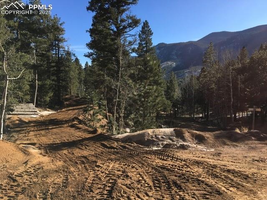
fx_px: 224
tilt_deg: -6.5
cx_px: 134
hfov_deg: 61.7
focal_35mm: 29
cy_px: 100
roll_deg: -0.3
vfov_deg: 48.2
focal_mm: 4.15
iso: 25
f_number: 2.2
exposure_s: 1/905
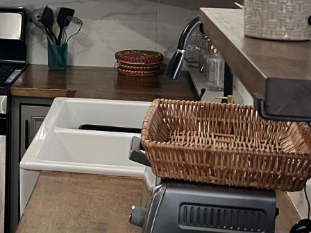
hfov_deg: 21.4
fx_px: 782
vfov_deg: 16.7
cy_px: 15
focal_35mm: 87
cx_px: -30
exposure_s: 1/60
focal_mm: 5.7
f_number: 1.5
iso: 125
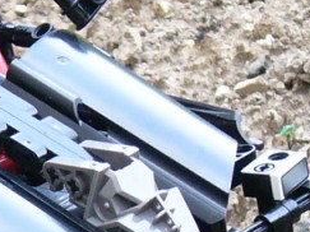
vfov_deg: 5.0
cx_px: -19
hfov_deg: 6.7
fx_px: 2641
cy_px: 308
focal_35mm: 295
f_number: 4
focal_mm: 11.6
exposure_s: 1/25
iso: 200
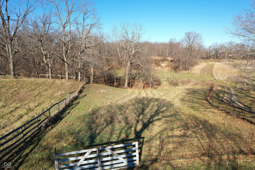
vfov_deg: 57.2
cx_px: 128
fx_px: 156
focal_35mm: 22
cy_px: 85
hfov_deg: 78.6
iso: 120
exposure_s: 1/1500
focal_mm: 8.38
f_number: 2.8
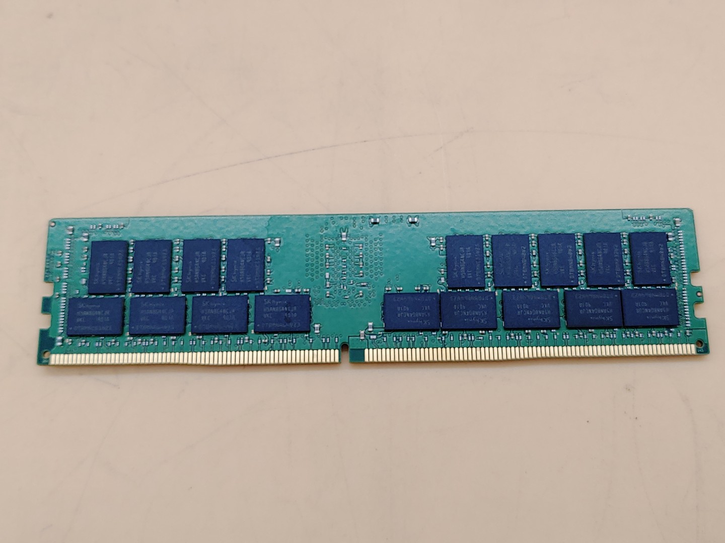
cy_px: 272
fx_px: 859
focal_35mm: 41
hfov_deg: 45.8
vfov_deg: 35.1
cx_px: 362
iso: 50
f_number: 1.8
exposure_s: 1/136
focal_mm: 4.36
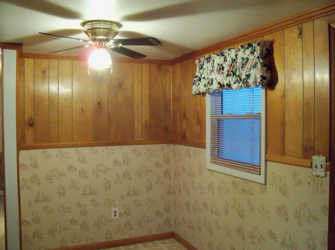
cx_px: 168
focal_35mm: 35
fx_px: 338
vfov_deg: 40.6
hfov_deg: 52.7
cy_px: 125
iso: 1250
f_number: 3.5
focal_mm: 6.2
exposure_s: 1/40
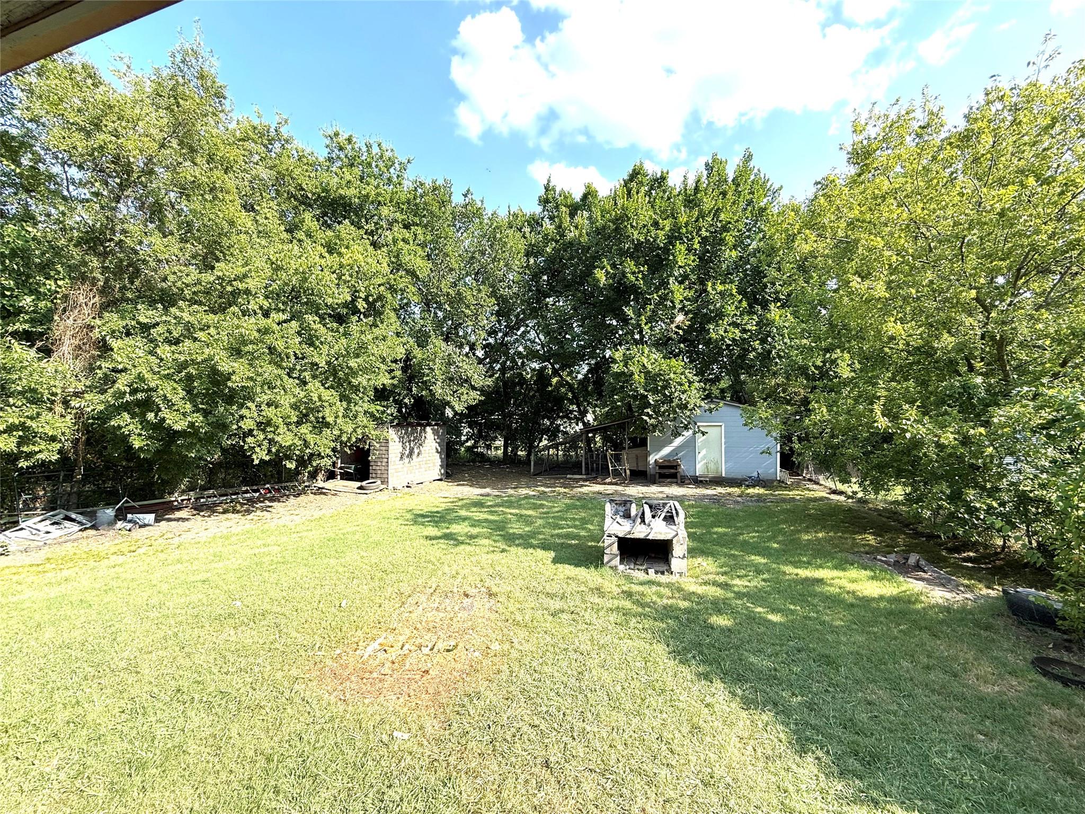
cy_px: 407
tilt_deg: +1.3
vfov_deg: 85.7
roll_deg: -0.4
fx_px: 439
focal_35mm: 14
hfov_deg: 102.1
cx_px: 542
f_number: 2.2
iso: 50
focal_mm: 2.22
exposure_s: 1/436
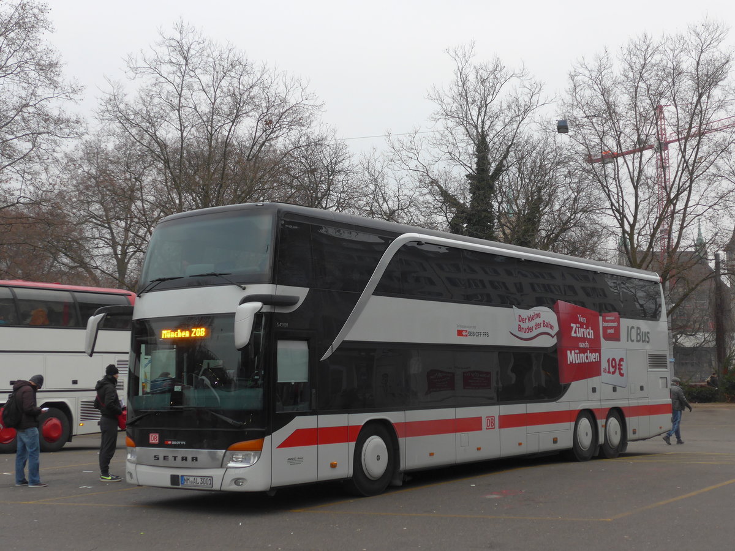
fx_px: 1104
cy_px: 276
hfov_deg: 36.8
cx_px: 368
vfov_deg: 28.0
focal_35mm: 52
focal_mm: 10.7
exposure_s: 1/60
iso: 125
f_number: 3.3
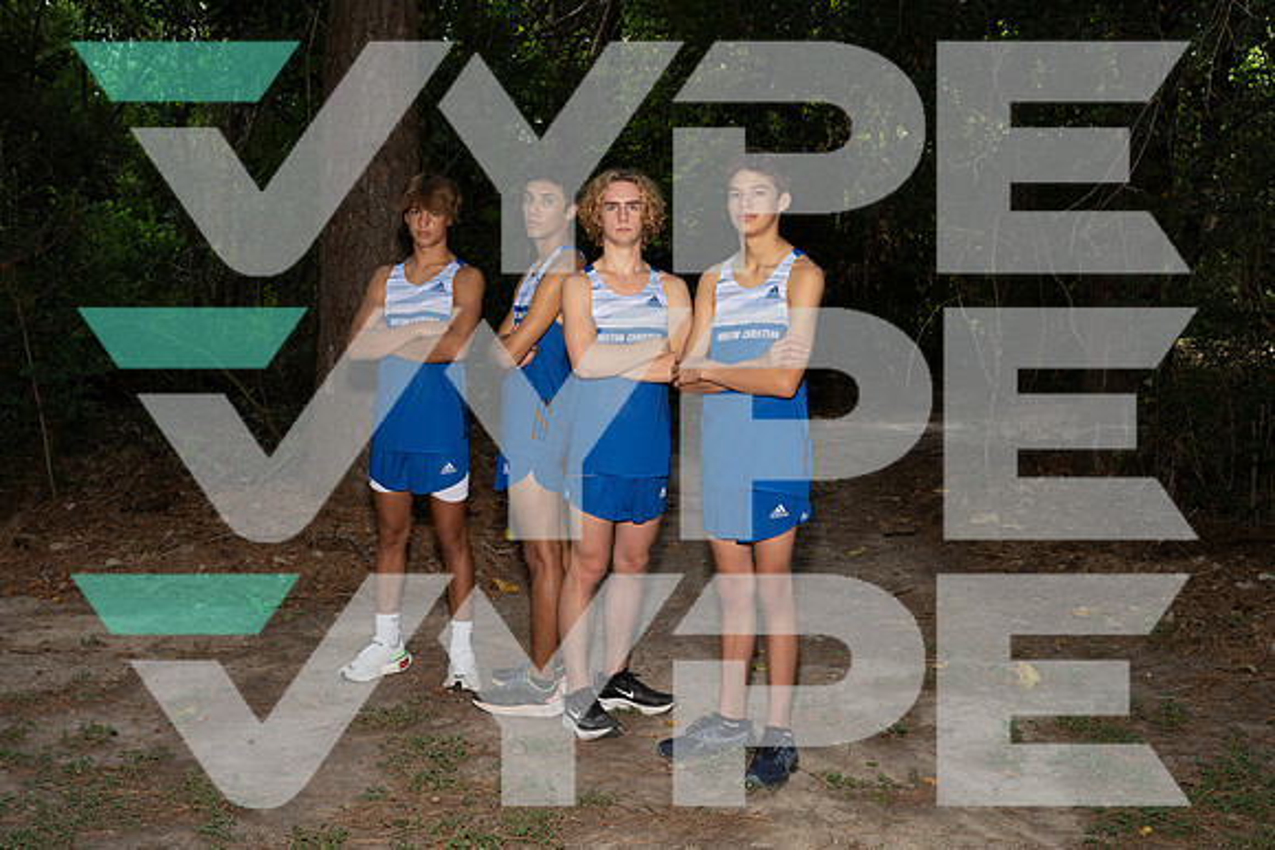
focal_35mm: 43
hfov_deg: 45.4
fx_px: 1523
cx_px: 638
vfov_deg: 31.2
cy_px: 425
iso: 800
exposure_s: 1/250
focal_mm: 43
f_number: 8
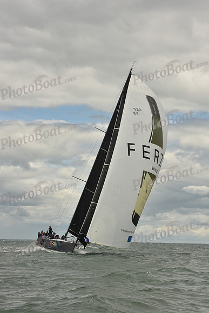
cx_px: 104
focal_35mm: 90
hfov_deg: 15.2
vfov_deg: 22.6
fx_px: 783
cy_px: 156
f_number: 11
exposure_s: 1/800
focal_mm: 90
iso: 320
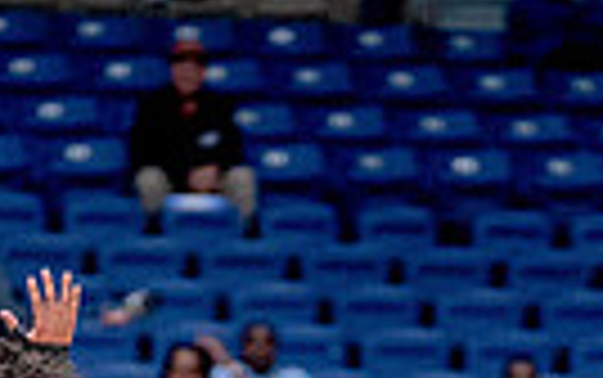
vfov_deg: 1.5
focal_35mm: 898
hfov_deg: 2.3
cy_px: 853
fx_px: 14770
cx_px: 392
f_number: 2.8
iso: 2500
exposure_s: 1/1000
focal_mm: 200
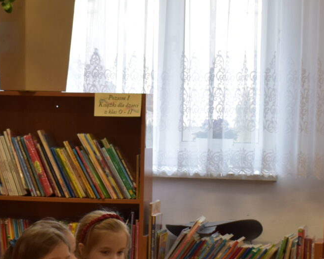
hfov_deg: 13.0
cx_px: 153
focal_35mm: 149
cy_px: 254
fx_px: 1427
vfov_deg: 10.3
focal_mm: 27
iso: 400
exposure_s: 1/100
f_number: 5
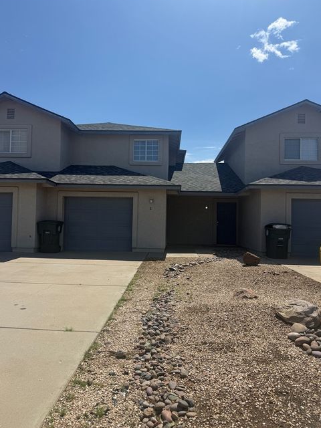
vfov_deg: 69.4
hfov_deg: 54.9
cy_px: 213
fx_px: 309
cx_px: 156
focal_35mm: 25
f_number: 1.78
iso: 80
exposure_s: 1/6173
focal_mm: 6.76
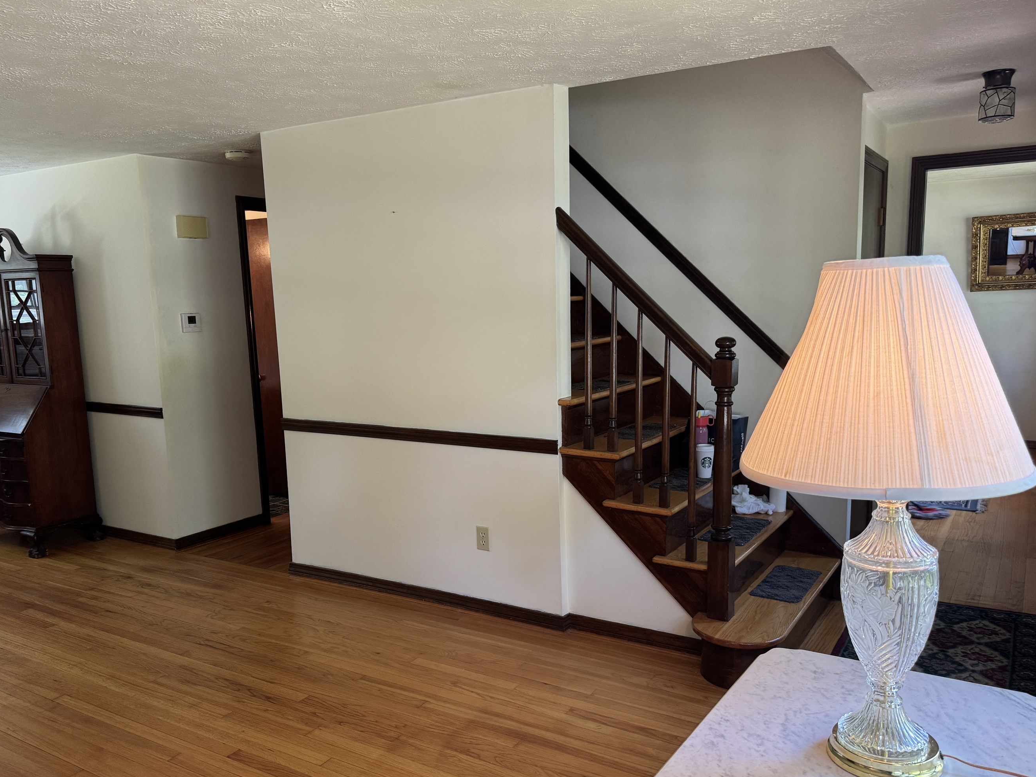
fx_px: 838
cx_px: 496
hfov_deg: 63.4
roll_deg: +0.7
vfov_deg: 49.6
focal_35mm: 28
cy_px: 433
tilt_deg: -10.2
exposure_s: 1/60
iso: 200
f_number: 1.78
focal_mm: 6.76
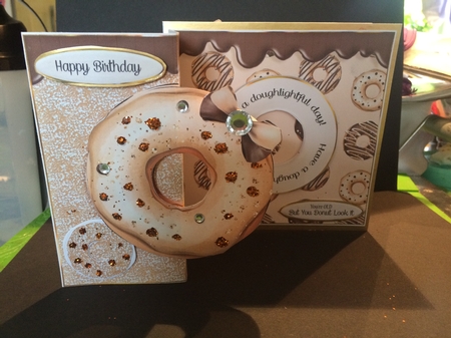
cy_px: 169
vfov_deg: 48.2
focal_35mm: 29
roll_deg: -0.4
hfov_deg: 61.7
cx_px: 226
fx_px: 378
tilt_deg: -18.9
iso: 250
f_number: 2.2
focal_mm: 4.15
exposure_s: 1/33
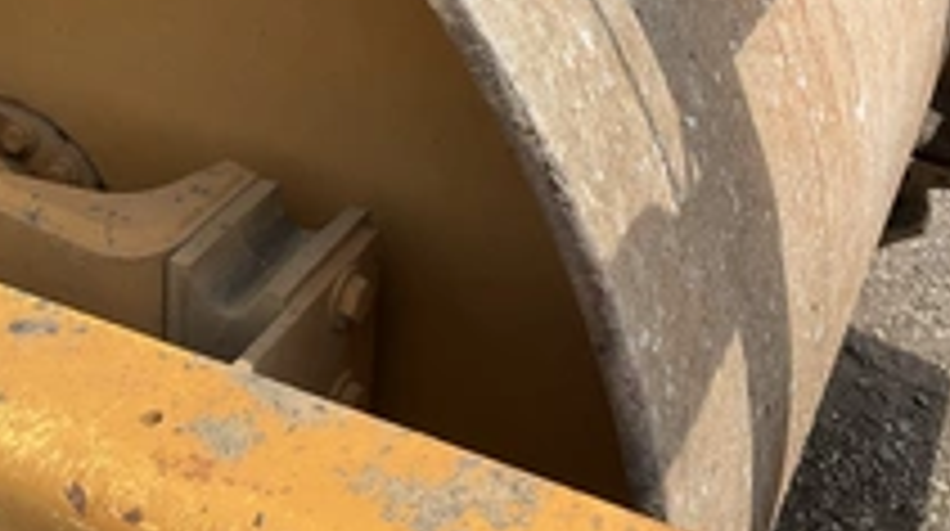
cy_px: -45
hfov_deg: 34.9
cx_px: 554
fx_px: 1509
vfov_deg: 19.2
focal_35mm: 60
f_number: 1.8
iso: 25
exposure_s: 1/944
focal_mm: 3
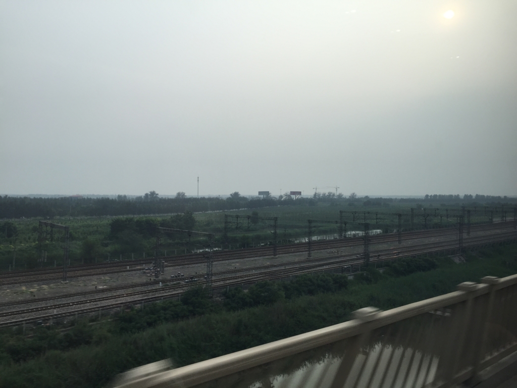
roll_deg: -0.9
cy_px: 194
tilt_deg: +1.4
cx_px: 258
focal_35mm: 29
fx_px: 433
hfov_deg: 61.7
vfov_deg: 48.2
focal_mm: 4.15
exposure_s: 1/542
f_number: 2.2
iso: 32
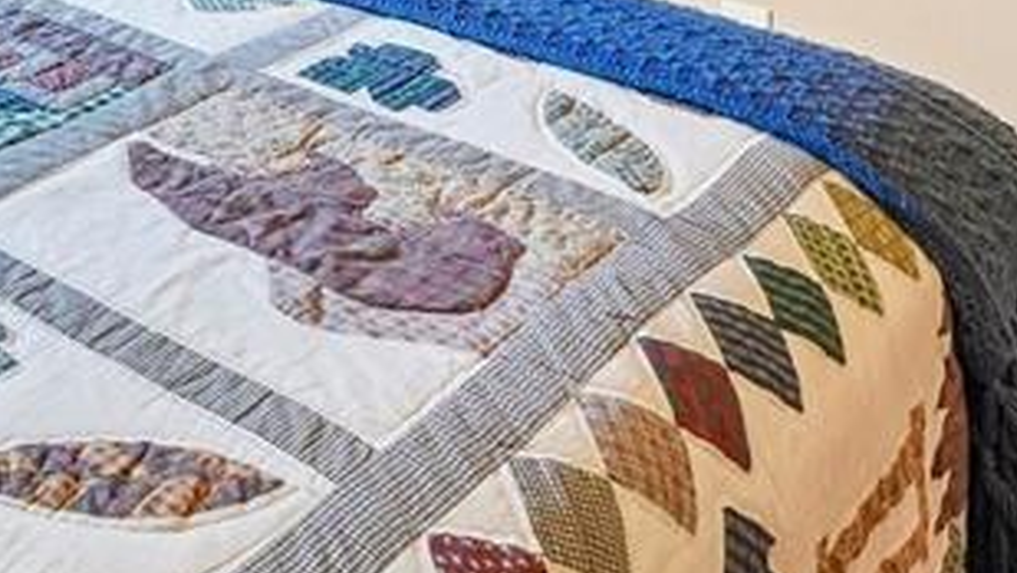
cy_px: -527
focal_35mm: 54
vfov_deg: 17.2
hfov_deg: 32.4
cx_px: -174
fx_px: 1459
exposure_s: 1/3.33
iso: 800
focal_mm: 10.4
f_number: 8
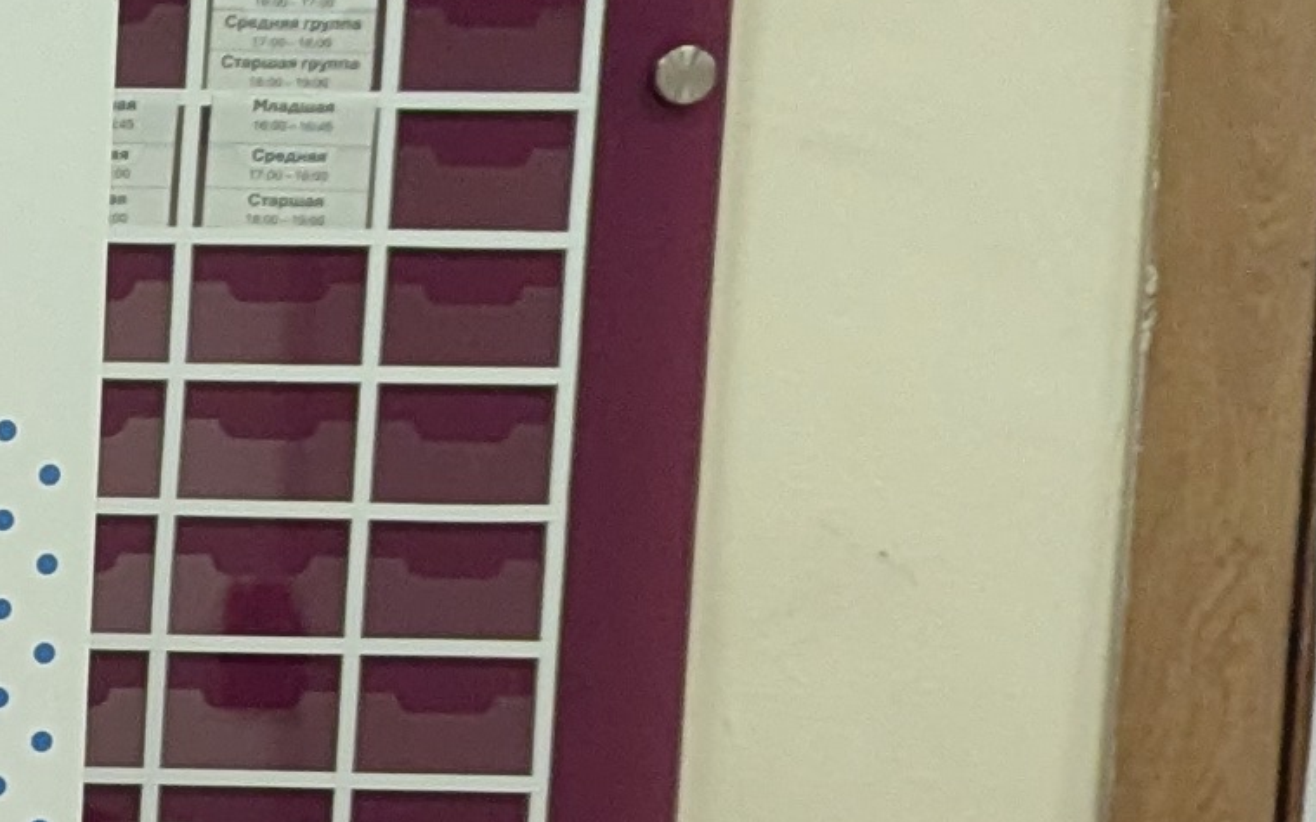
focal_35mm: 137
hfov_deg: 13.2
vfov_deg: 9.3
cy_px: 1238
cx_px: -1333
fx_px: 4912
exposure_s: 1/651
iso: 1188
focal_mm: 6.81
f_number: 1.85
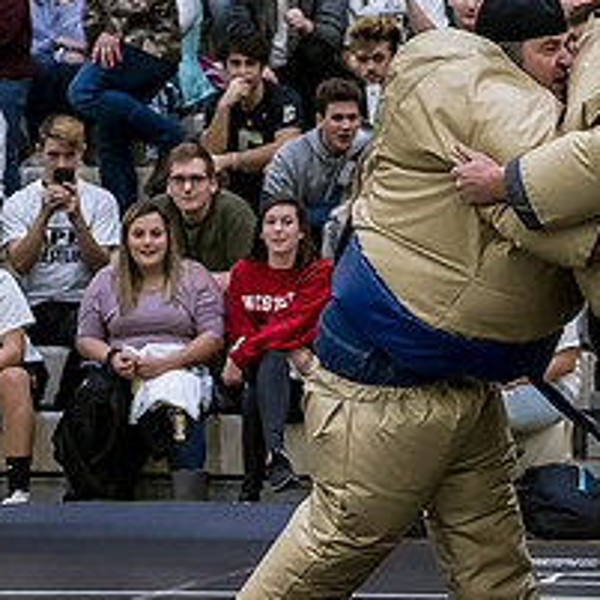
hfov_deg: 7.6
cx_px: 588
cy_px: 384
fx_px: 4510
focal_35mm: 230
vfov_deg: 7.6
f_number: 2
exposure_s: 1/1000
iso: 2500
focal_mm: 45
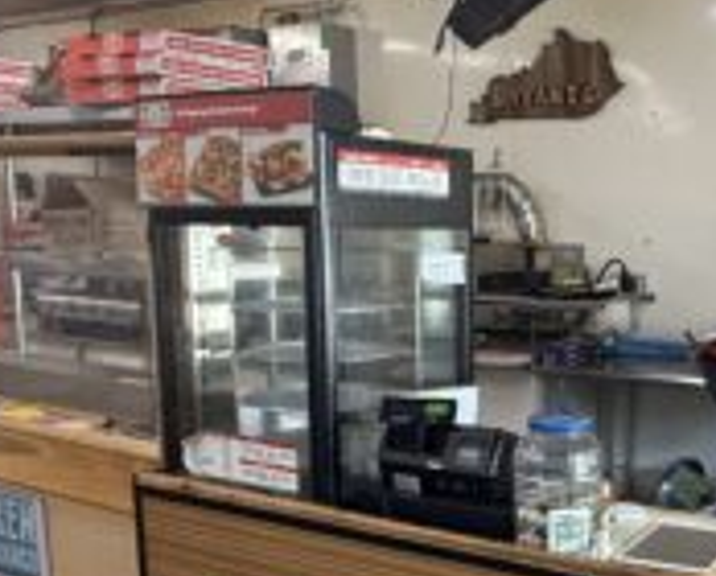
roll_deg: +0.0
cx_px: 646
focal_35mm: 47
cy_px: 379
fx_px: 998
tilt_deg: -5.0
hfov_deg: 36.9
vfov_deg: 32.0
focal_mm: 2.22
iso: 320
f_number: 2.2
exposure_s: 1/60
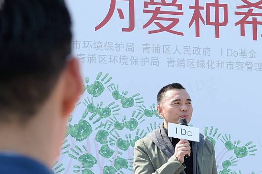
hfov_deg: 13.4
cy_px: 106
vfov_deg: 9.0
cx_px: 184
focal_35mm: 153
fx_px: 1112
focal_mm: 70
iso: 200
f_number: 6.3
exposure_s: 1/400
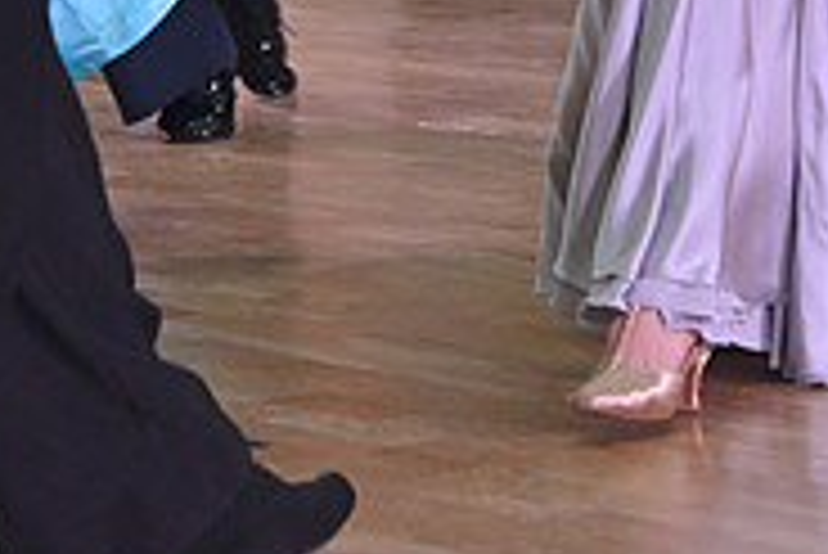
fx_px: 7112
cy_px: -604
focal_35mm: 309
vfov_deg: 4.4
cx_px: 317
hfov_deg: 6.7
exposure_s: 1/400
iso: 2500
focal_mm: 98
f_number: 5
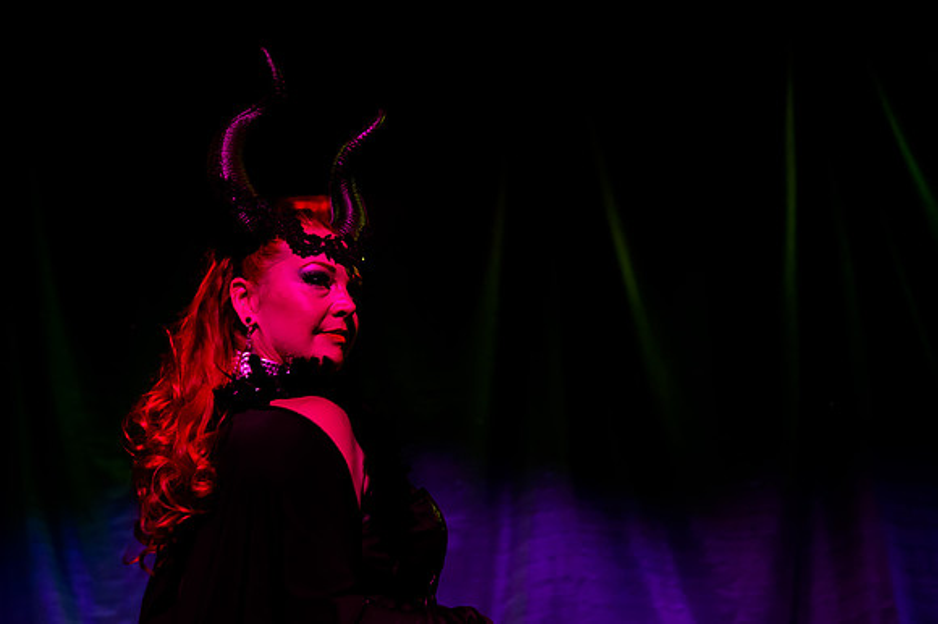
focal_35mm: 67
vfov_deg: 20.4
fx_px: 1738
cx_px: 416
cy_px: 341
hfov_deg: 30.2
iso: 4000
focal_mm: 50
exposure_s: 1/100
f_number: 4
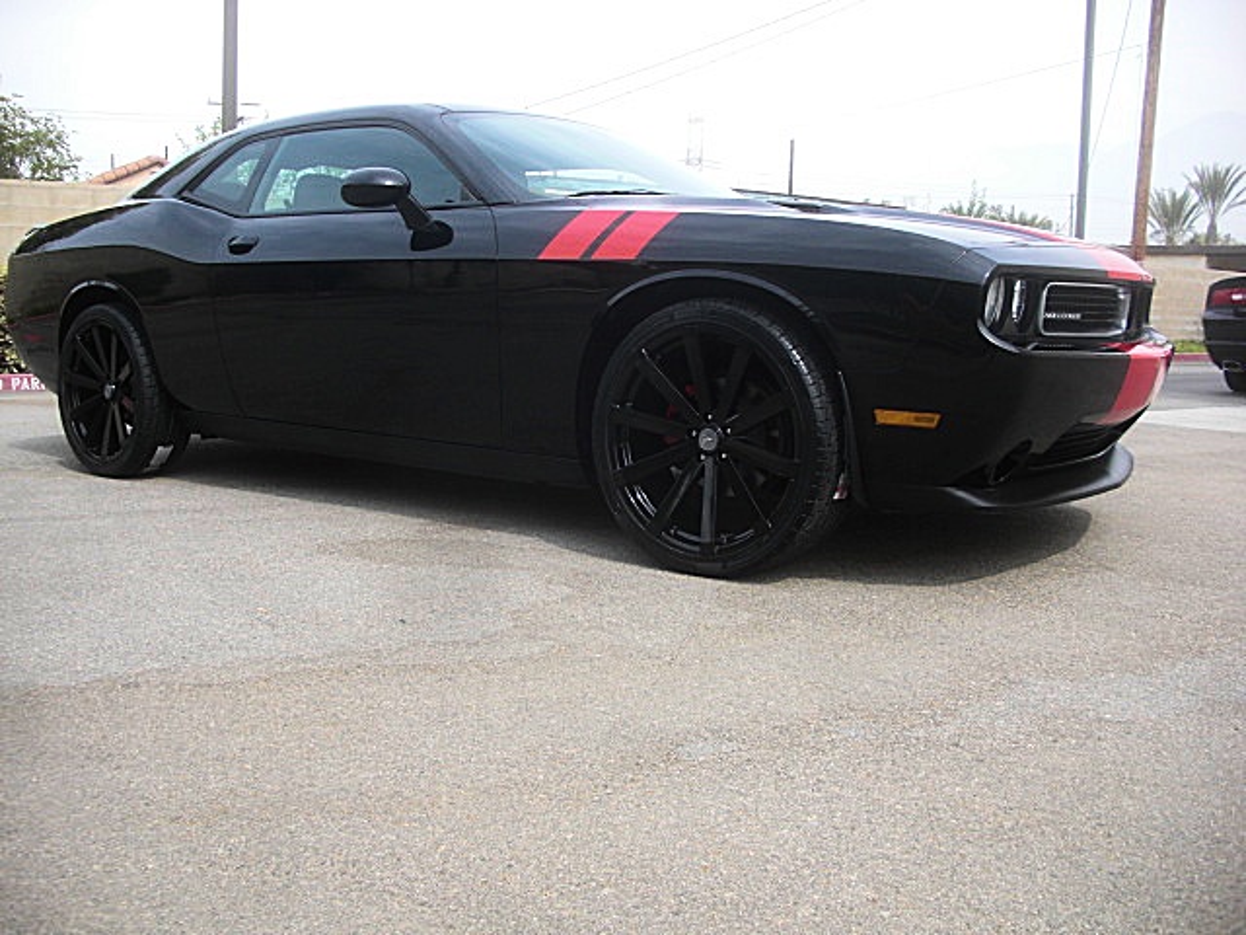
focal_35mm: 36
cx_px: 623
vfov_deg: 39.7
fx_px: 1296
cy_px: 468
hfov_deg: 51.4
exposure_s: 1/400
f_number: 2.8
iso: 50
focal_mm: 6.3
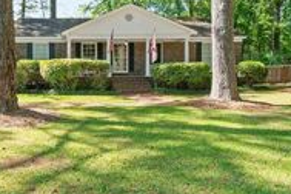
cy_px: 70
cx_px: 75
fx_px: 299
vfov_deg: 35.7
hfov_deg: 49.9
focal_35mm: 37
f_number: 7.1
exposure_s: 1/30
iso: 100
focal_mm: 14
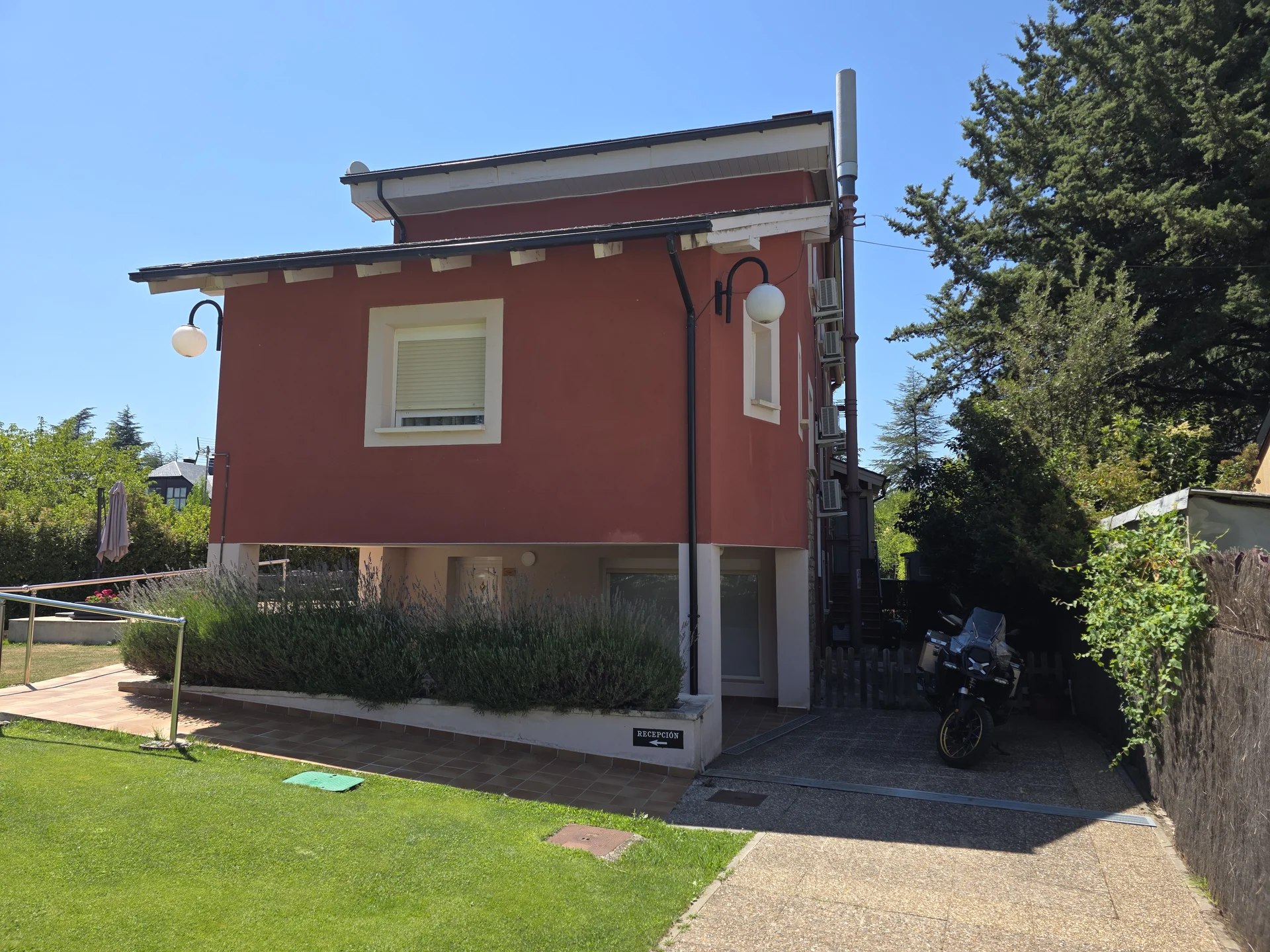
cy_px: 476
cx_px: 635
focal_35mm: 23
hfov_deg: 73.9
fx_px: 844
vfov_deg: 58.9
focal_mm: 6.3
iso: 80
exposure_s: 1/3151
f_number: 1.7
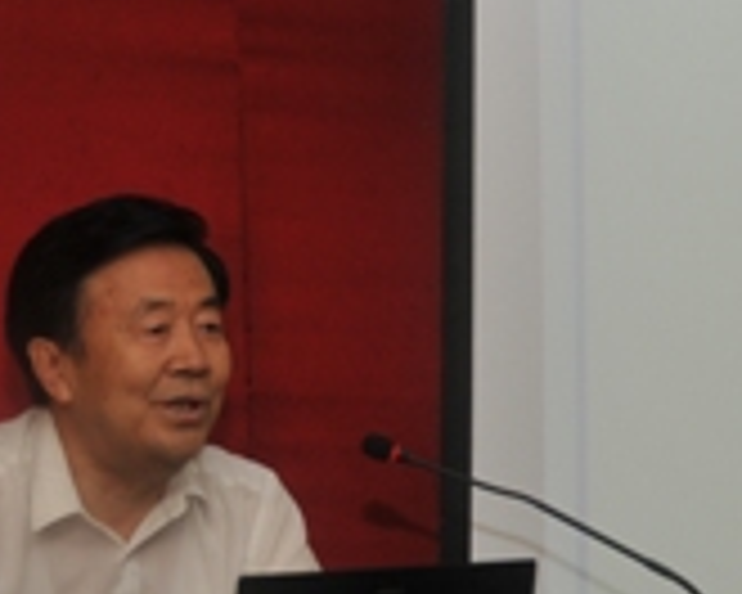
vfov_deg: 9.2
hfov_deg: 11.3
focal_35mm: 168
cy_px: 158
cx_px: 814
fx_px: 3689
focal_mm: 44
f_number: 4.5
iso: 250
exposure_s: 1/160
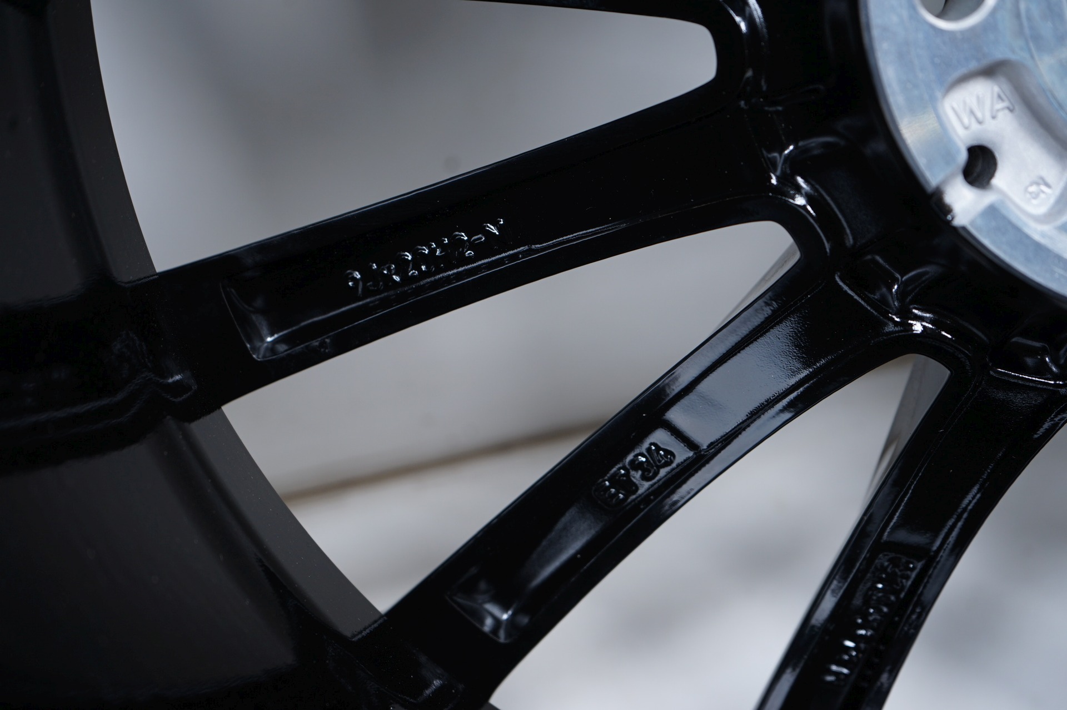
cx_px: 534
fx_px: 1244
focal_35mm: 42
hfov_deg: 46.4
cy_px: 355
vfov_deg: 31.8
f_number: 5.6
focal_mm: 42
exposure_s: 1/125
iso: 250
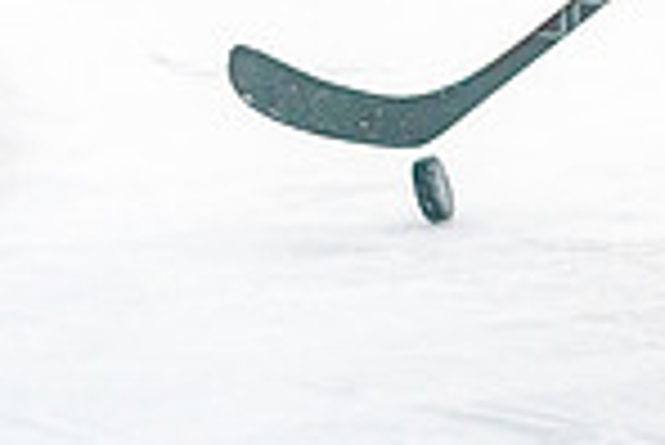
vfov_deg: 3.7
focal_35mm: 370
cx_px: 1227
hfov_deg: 5.5
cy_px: -402
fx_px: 6841
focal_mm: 89
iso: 3200
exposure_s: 1/1250
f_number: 2.8
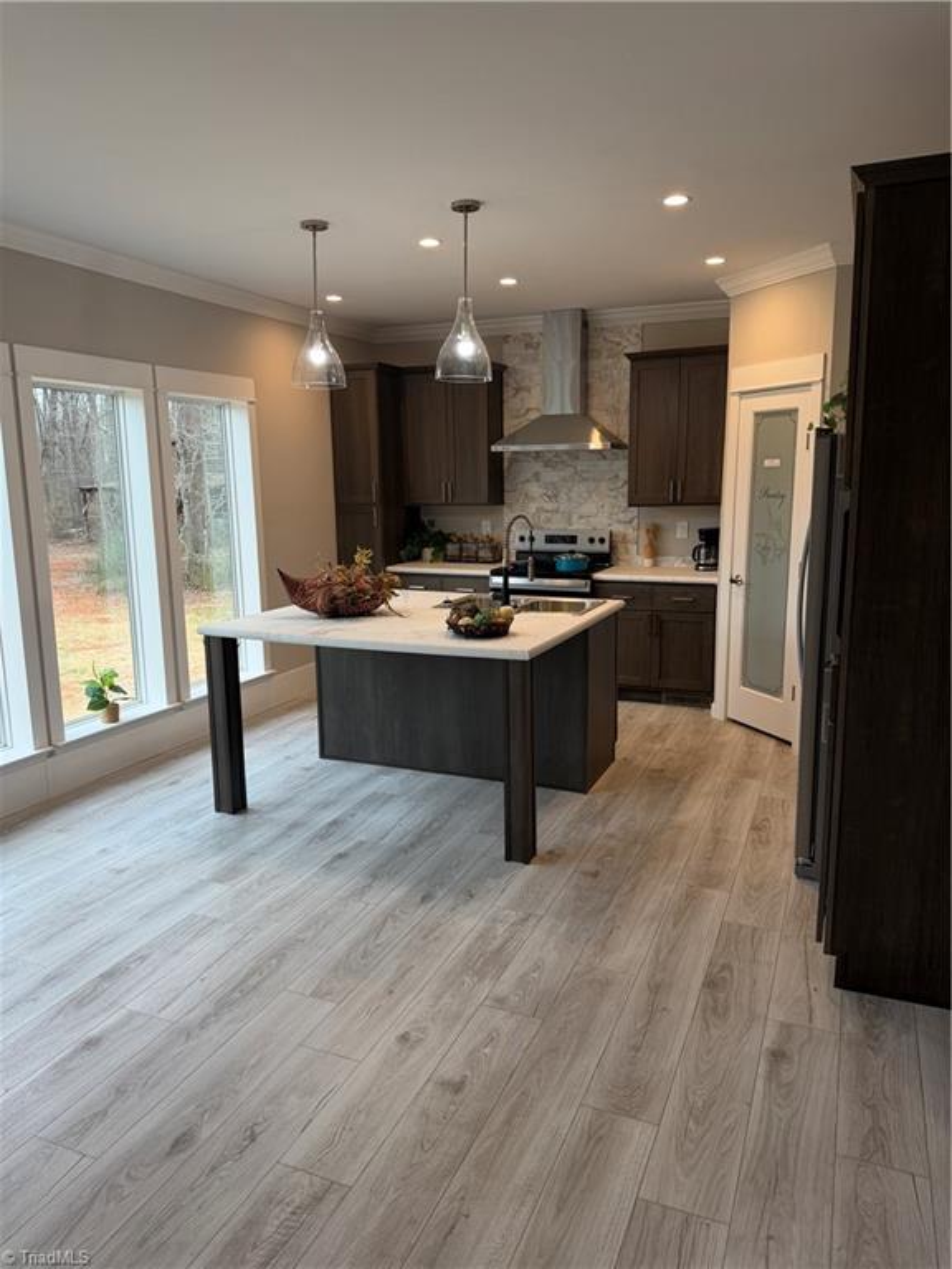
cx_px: 476
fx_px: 880
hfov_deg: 56.8
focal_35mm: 24
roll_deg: +0.9
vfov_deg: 71.6
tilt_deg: -10.2
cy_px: 634
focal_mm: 6.76
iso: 125
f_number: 1.78
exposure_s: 1/120
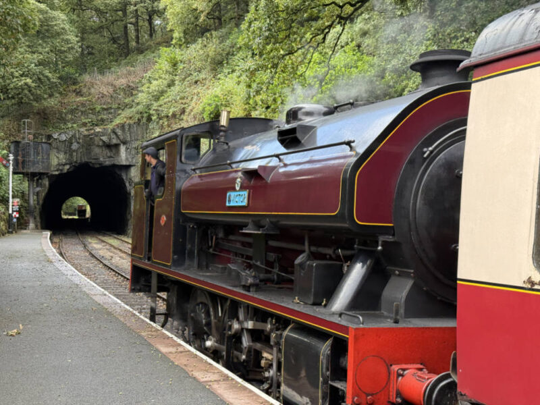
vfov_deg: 30.3
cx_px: 270
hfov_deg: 39.7
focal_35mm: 48
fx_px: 749
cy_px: 202
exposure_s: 1/359
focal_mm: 6.8
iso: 100
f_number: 1.8
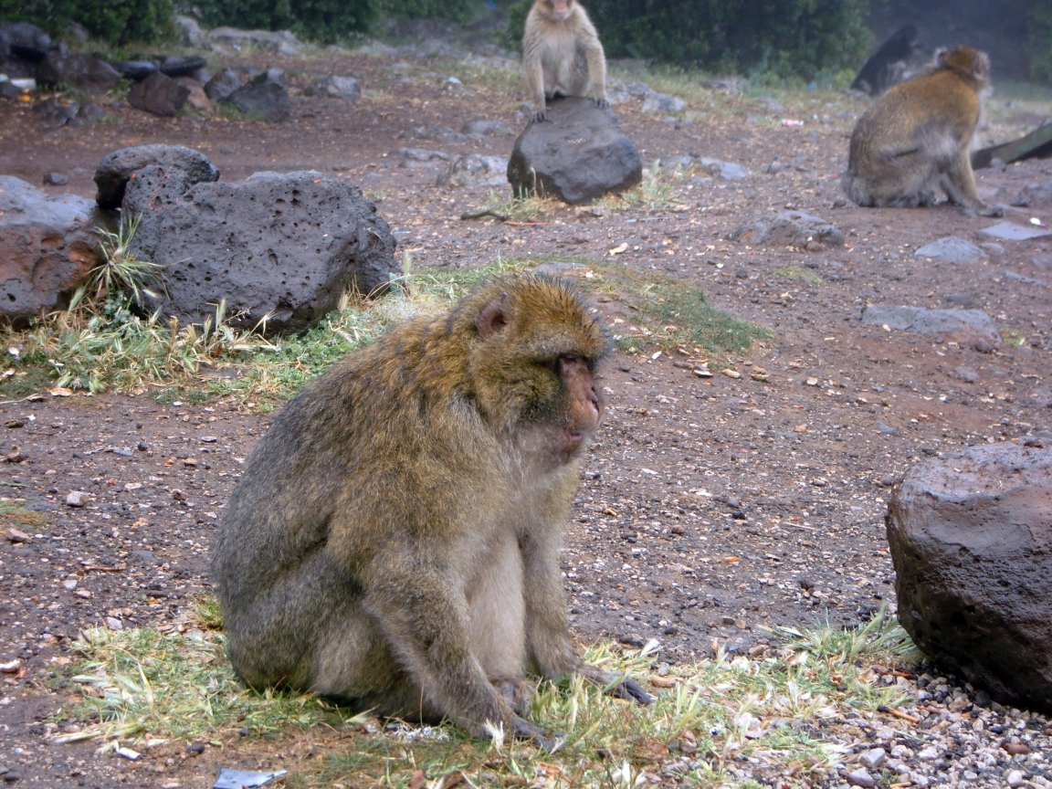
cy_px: 394
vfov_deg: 13.7
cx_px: 526
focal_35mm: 108
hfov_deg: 18.2
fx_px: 3282
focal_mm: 18.9
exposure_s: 1/100
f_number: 5.3
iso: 100
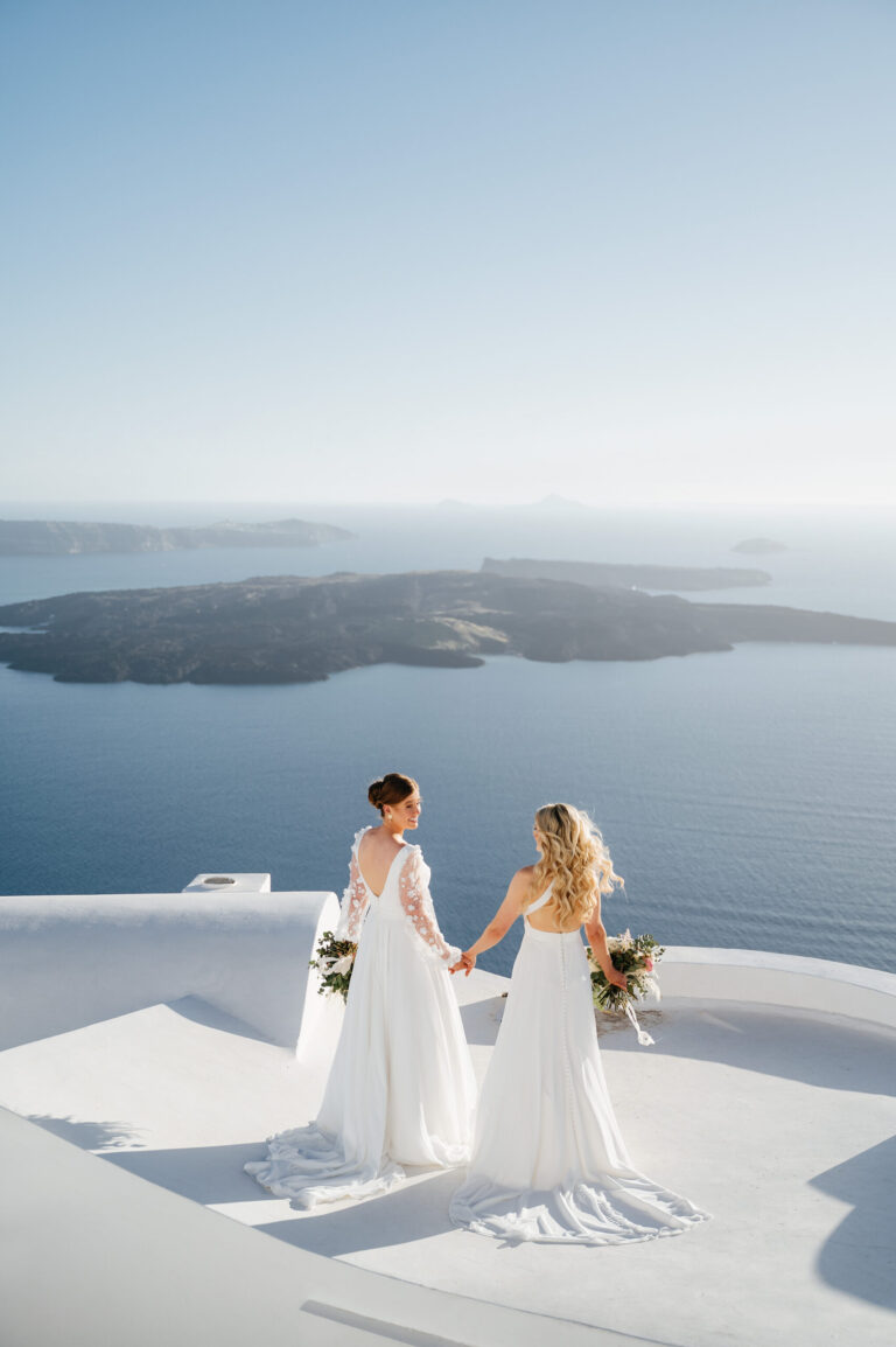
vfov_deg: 47.4
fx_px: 1532
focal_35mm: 41
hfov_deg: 32.6
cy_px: 674
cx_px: 448
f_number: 2.8
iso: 100
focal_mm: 41
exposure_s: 1/2000
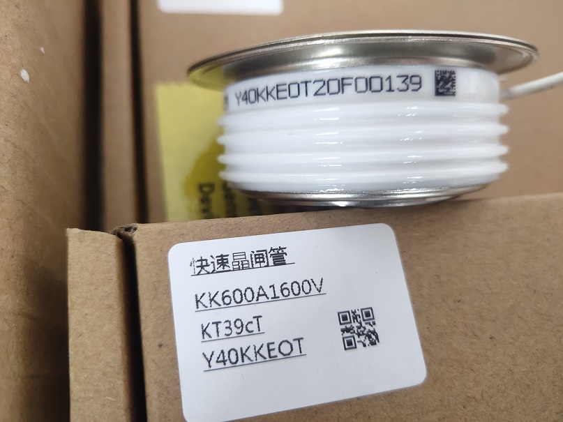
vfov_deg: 48.2
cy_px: 211
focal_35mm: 29
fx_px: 472
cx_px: 282
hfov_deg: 61.7
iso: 245
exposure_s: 1/50
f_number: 1.8
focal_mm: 4.27
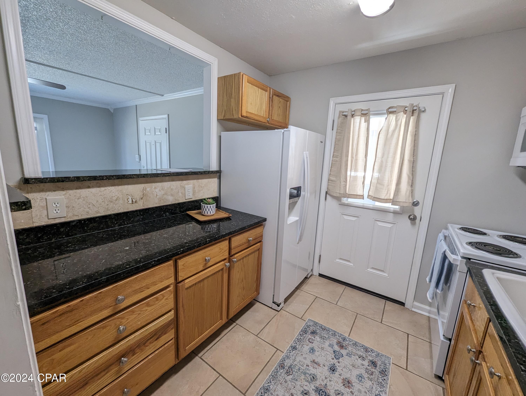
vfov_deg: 90.0
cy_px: 198
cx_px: 263
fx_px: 198
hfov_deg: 106.1
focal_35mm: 13
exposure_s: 1/120
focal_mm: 1.95
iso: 196
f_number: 2.2
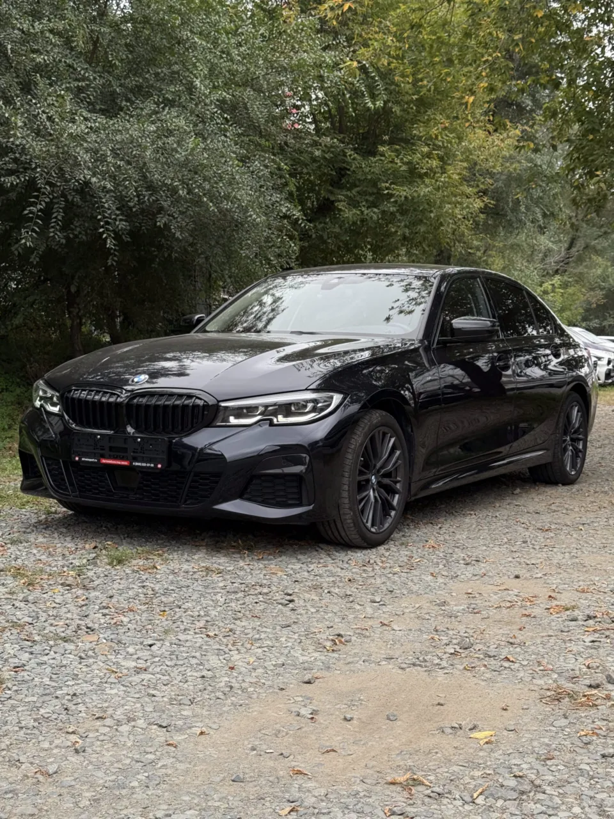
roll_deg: +0.3
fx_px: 1135
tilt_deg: -1.2
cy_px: 410
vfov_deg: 39.7
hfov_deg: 30.3
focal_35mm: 48
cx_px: 307
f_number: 1.78
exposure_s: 1/1013
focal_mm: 6.76
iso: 64
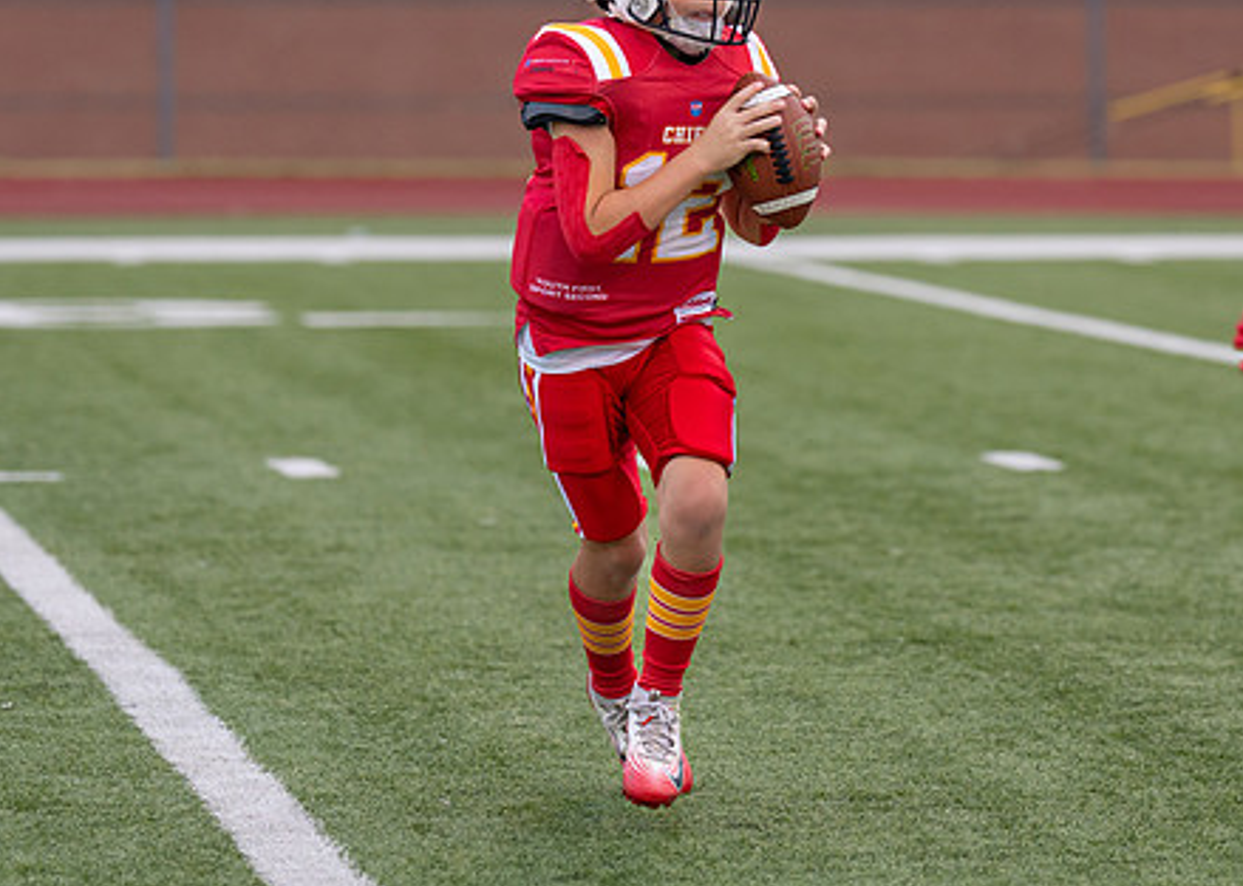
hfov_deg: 8.1
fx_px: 8820
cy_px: 269
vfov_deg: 5.7
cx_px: 801
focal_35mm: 250
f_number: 2.8
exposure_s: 1/1250
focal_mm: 133
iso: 500
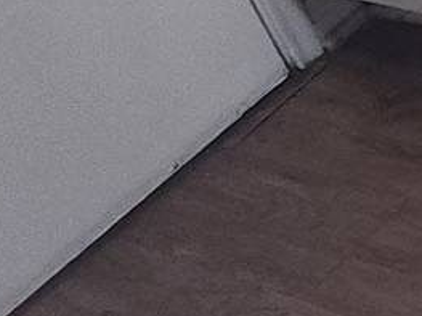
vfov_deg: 7.0
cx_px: 1184
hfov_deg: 9.2
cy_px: -789
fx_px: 2181
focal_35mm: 179
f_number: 1.8
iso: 100
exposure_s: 1/40
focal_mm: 6.4
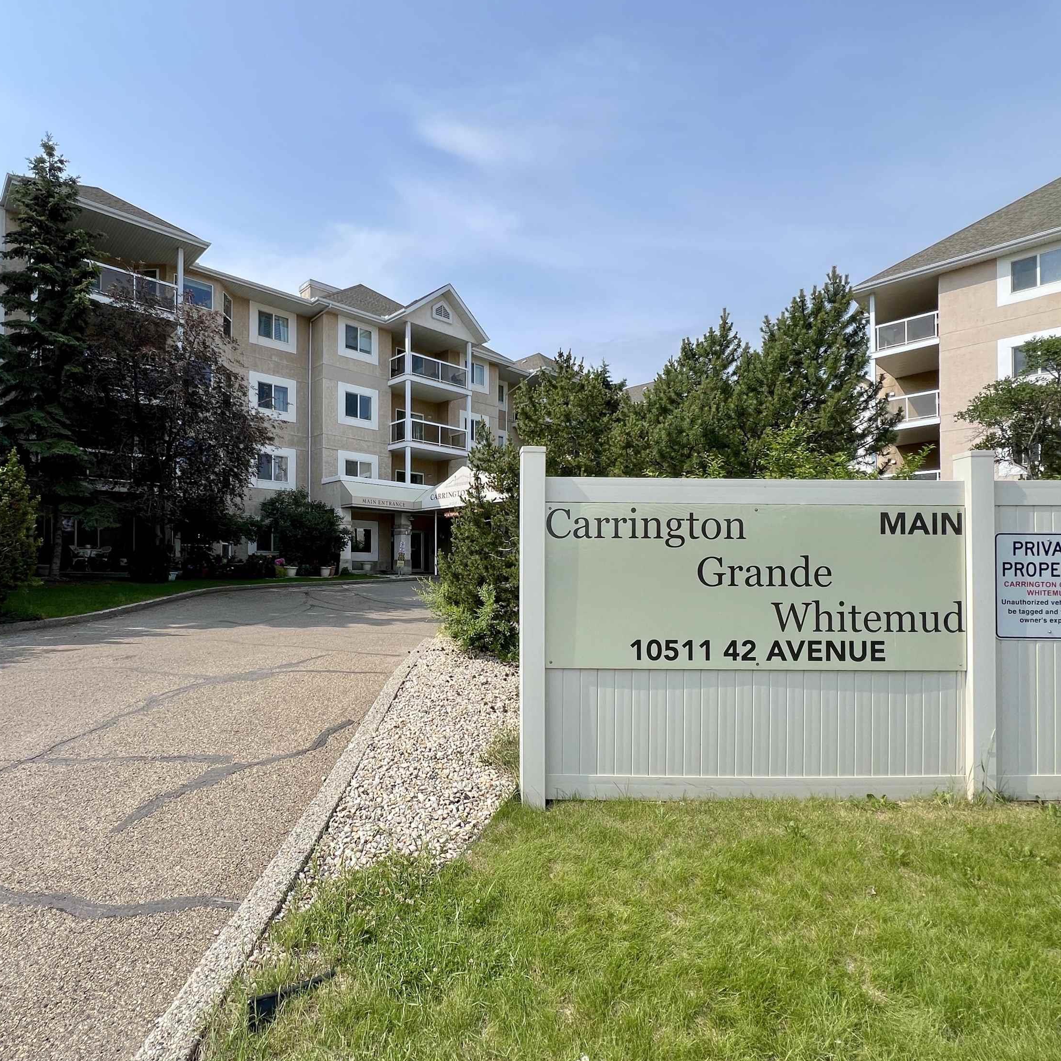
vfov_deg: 87.4
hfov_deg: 86.0
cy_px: 535
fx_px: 555
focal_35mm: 16
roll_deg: -0.8
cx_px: 410
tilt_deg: +1.7
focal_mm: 1.57
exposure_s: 1/1340
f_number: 1.8
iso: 32
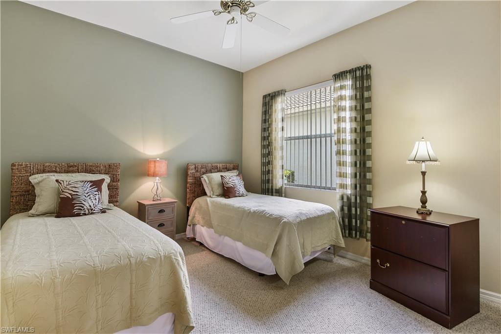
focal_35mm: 16
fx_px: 223
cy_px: 167
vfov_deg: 73.8
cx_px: 250
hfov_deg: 96.7
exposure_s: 1/40
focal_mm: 16
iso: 400
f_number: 11
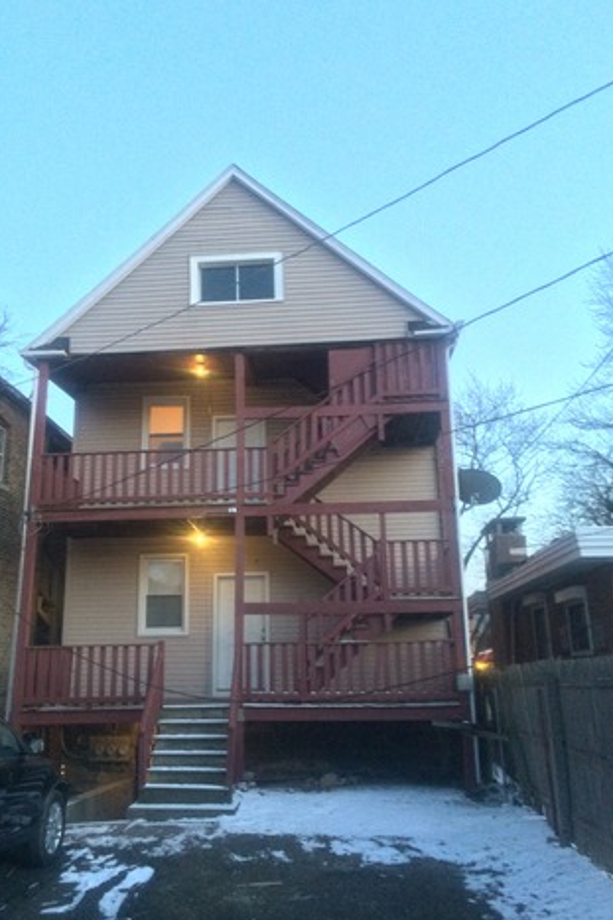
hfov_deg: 42.2
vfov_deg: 60.3
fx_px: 792
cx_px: 268
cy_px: 457
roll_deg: +0.7
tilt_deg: +13.3
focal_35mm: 31
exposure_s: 1/25
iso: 250
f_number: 2.2
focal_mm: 4.15
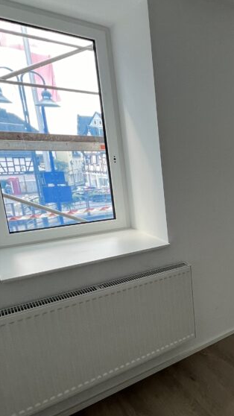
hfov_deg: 34.8
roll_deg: +0.4
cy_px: 224
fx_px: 287
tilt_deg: -11.7
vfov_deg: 71.8
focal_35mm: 26
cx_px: 284
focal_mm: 1.57
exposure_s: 1/99
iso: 80
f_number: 1.8
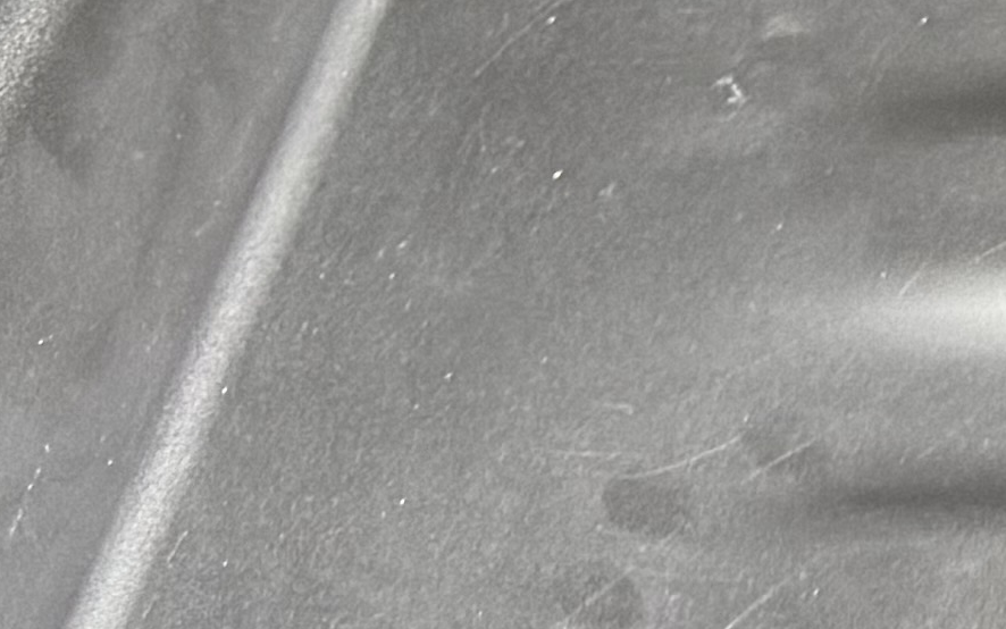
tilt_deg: -37.7
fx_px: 4497
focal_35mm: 164
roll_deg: -0.8
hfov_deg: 10.9
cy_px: -1188
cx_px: 2364
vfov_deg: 7.2
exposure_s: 1/60
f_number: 1.78
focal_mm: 6.76
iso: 400
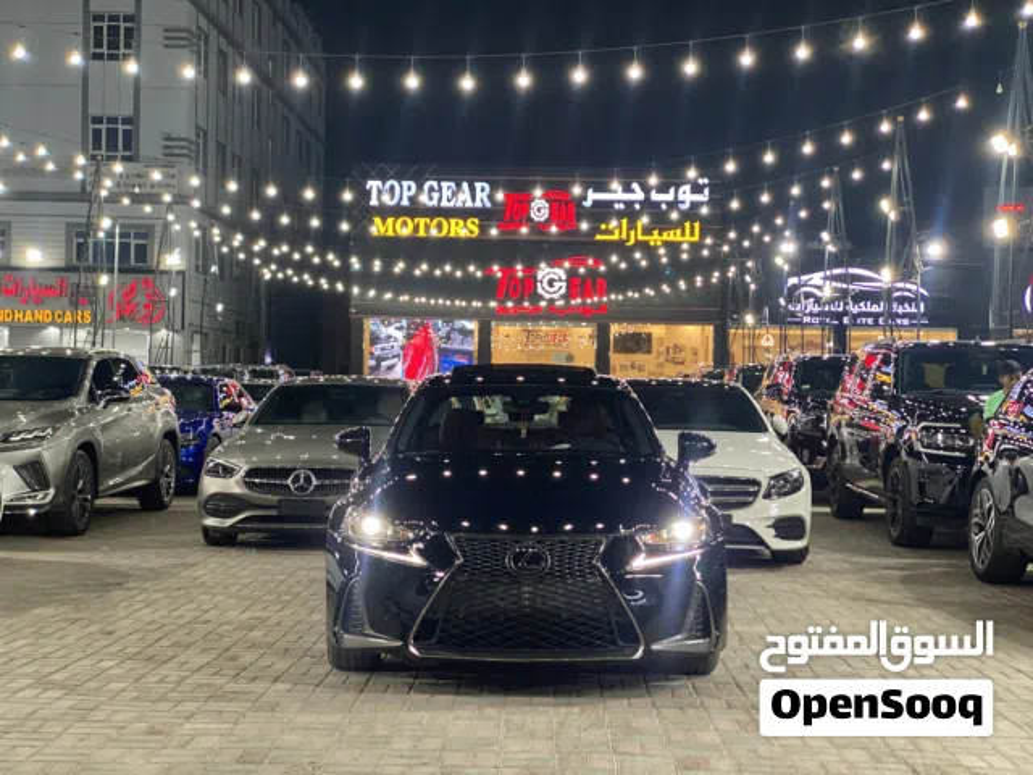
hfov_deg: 36.8
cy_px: 388
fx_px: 1552
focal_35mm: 52
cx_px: 516
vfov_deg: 28.0
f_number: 2
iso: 200
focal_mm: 6
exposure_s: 1/100
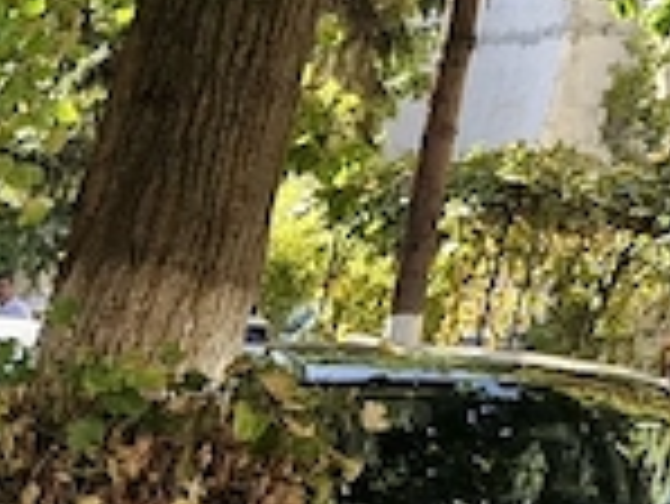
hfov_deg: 10.9
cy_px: 1660
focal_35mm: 154
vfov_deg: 7.9
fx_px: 2983
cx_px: -922
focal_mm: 5.54
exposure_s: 1/353
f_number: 1.8
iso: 50
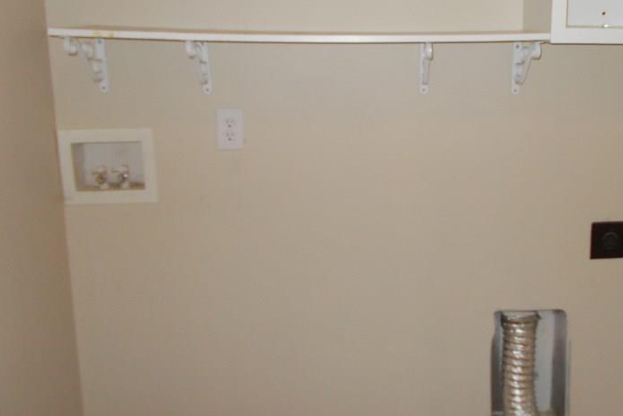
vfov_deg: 33.1
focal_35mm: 40
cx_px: 424
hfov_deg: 47.5
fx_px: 692
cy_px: 138
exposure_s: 1/25
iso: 200
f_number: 3.2
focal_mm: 4.6
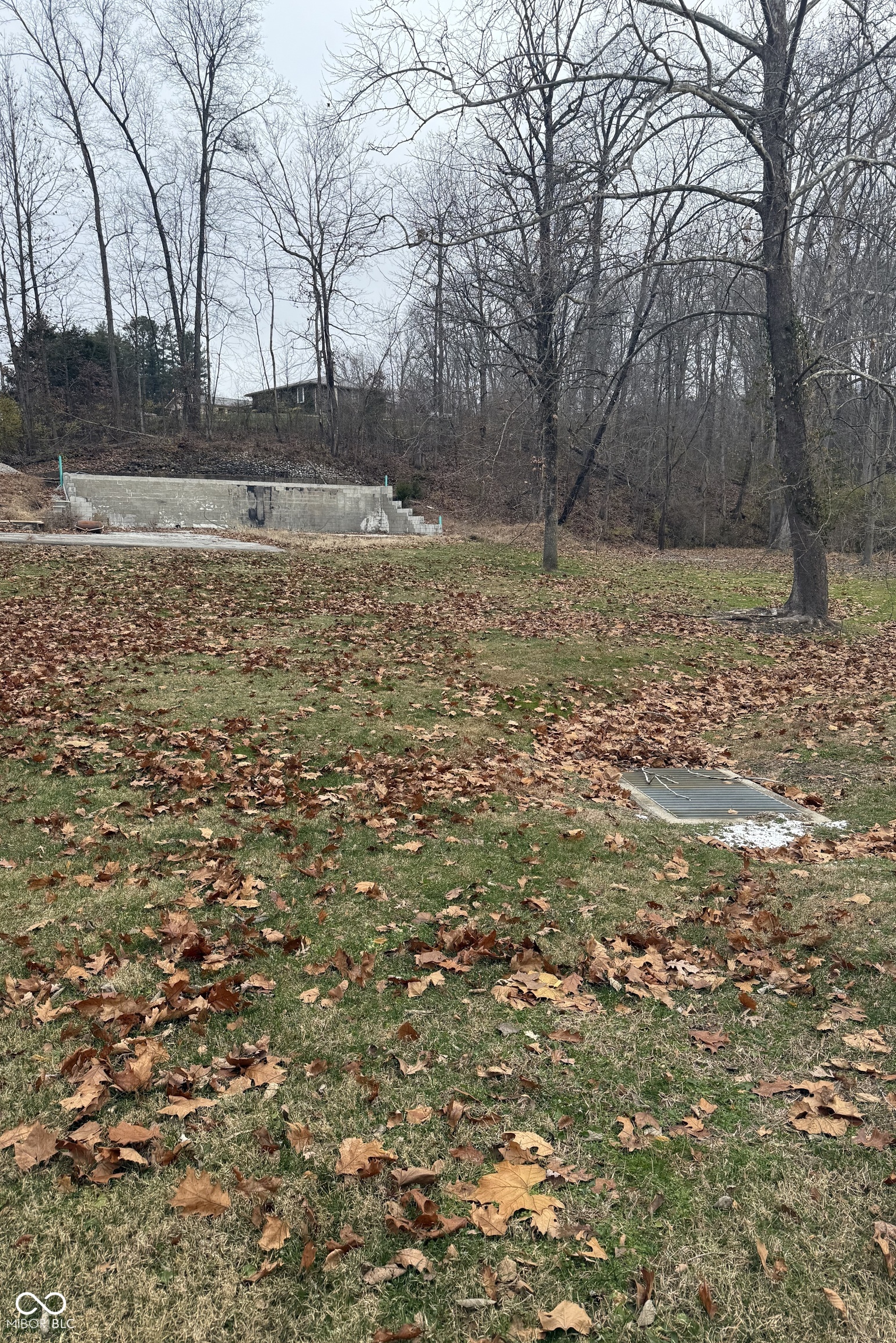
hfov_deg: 51.2
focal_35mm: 25
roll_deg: -4.4
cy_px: 672
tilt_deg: -6.9
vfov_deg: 71.5
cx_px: 494
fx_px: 933
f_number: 1.78
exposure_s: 1/289
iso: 80
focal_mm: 6.76
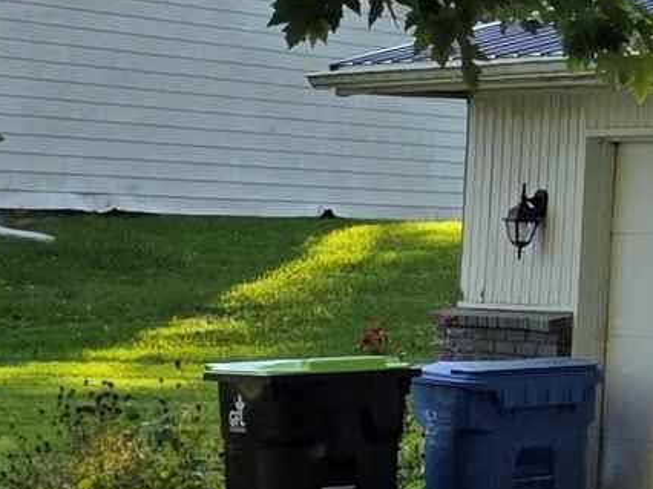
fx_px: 3130
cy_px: 83
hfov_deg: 9.4
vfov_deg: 8.9
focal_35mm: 166
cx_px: 1971
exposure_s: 1/2423
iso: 80
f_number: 1.7
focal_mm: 6.25
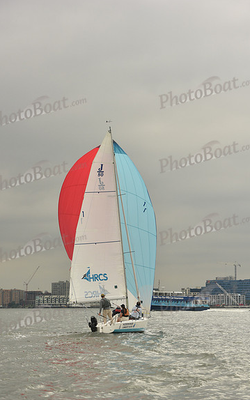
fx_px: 1100
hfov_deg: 13.0
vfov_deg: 20.6
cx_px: 123
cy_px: 201
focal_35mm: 101
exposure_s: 1/1250
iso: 320
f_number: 7.1
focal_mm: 98
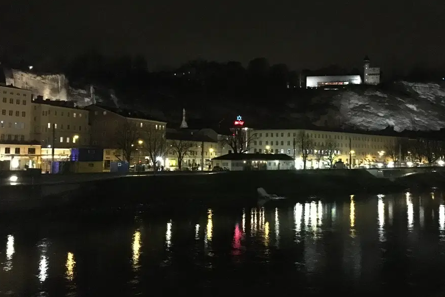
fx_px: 507
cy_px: 119
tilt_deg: +3.4
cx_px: 255
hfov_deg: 47.3
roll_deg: -0.8
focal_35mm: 41
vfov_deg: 32.5
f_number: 2.2
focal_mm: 4.15
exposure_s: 1/17
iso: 1600
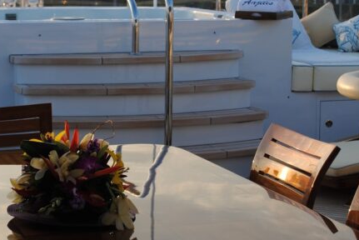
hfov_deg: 19.1
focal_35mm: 107
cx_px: 136
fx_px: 1068
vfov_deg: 12.8
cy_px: 108
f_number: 6.3
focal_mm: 40
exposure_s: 1/160
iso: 100
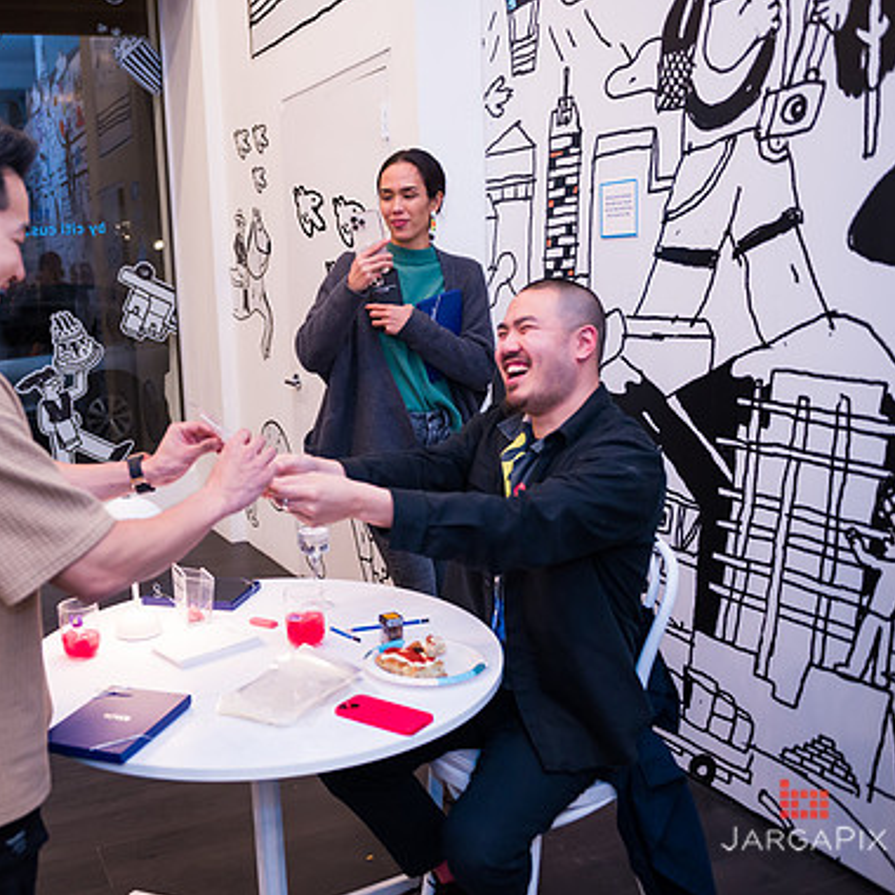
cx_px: 264
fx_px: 1024
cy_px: 448
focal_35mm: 35
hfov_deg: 46.1
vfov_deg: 47.2
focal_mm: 27
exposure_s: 1/200
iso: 1600
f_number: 3.2
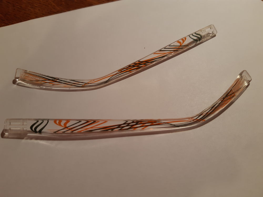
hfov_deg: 67.3
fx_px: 198
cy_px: 98
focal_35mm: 26
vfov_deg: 53.1
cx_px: 132
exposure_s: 1/50
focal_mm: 3.93
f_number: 1.7
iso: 50
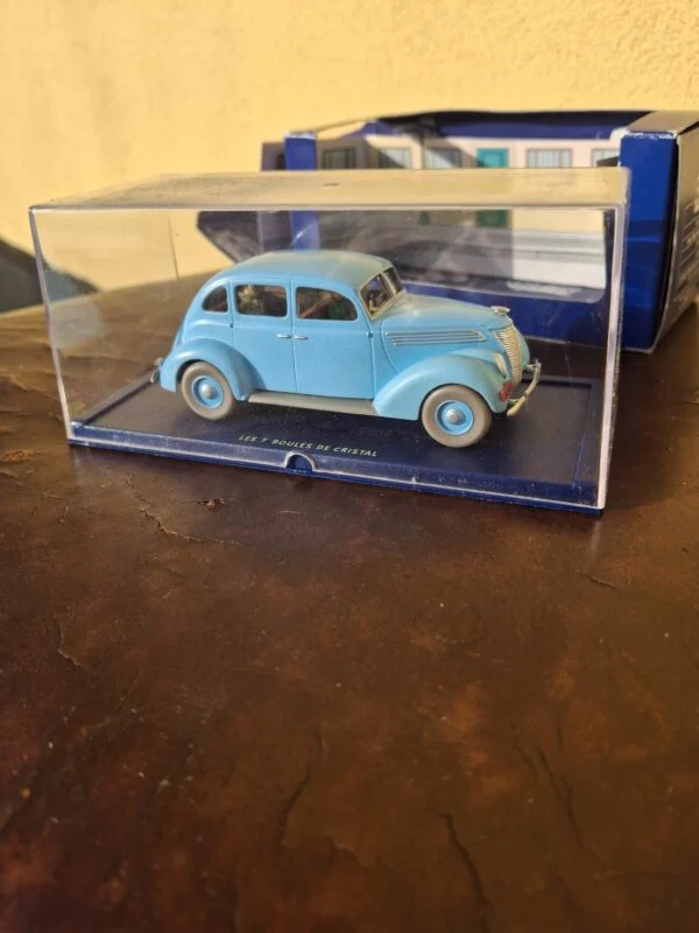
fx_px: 673
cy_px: 466
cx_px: 350
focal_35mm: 25
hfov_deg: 54.9
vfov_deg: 69.4
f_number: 1.8
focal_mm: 4.69
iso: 25
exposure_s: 1/1167
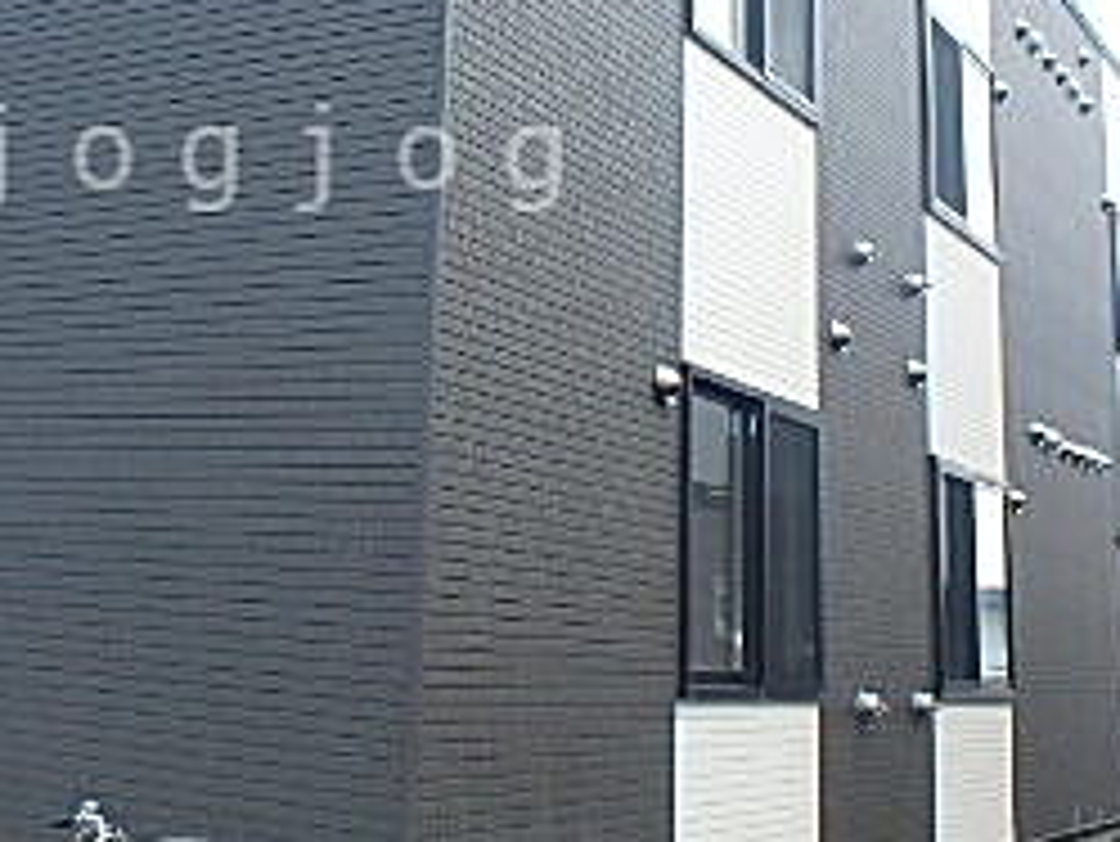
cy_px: 158
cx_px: 279
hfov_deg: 34.8
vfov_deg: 26.5
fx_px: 1748
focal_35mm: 54
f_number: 3.5
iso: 125
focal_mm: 3.7
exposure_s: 1/320
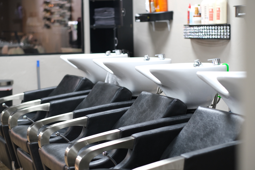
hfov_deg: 24.2
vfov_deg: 16.3
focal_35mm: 84
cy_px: 85
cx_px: 128
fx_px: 595
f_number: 1.8
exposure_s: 1/60
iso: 1000
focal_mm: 56
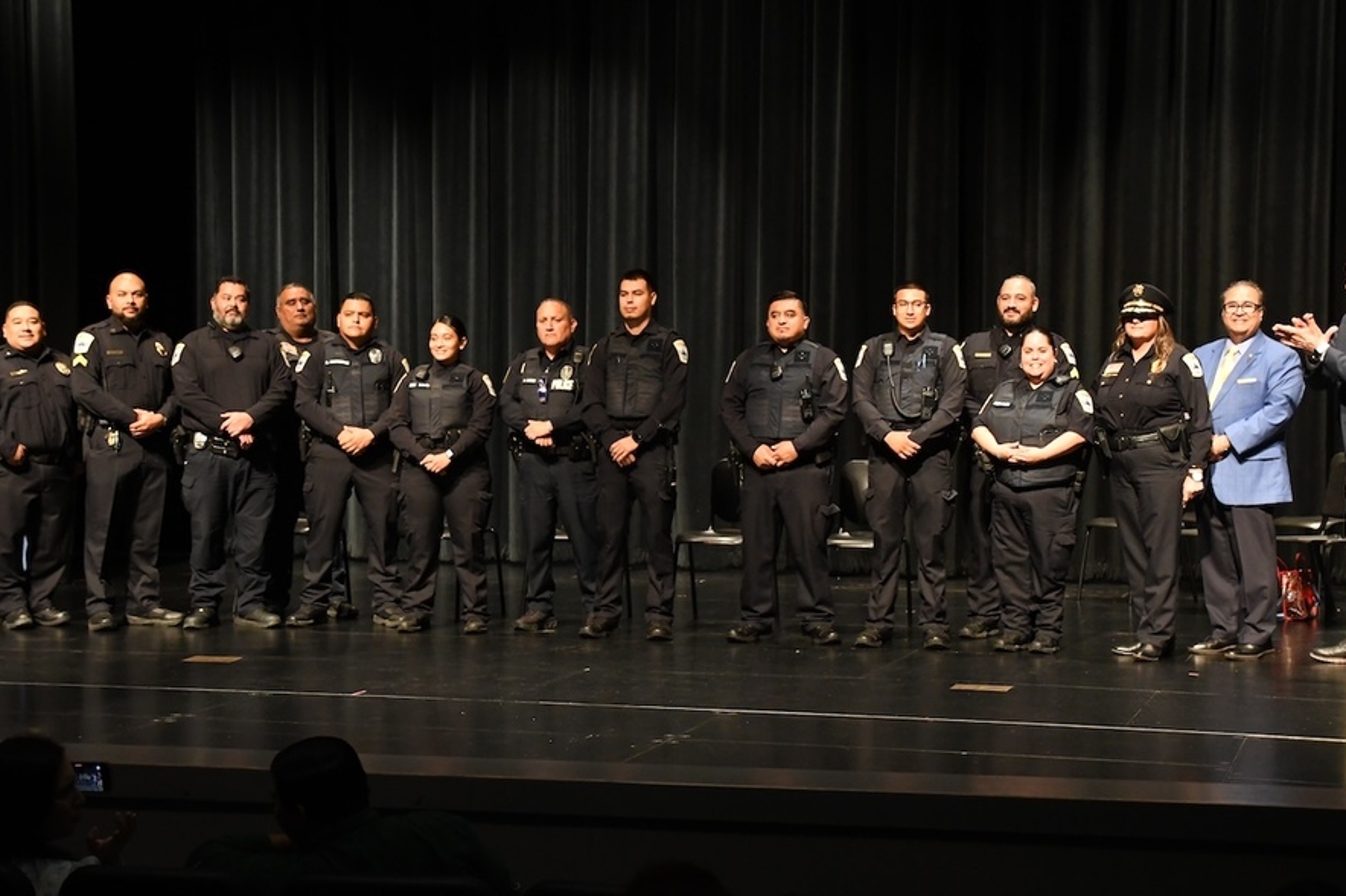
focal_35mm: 66
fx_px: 2467
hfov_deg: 30.5
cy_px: 465
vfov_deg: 20.6
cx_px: 702
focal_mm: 38
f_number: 5.6
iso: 4000
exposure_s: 1/60
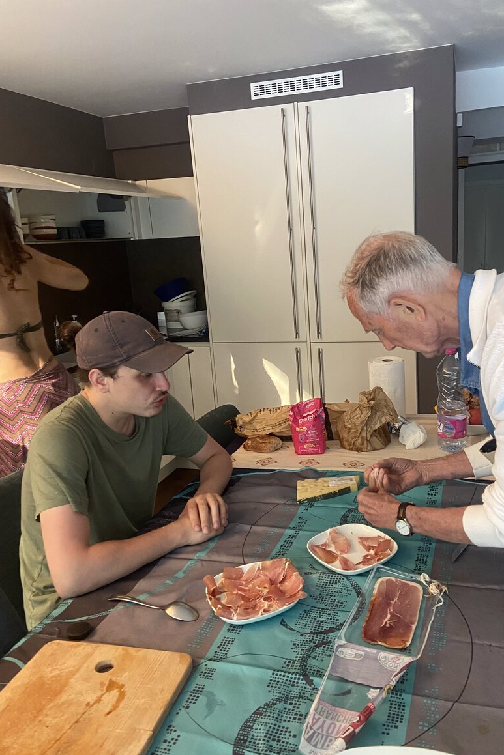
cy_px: 371
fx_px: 588
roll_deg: +3.8
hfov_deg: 46.3
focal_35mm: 28
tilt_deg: -10.7
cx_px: 286
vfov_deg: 65.5
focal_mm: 4.25
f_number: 1.8
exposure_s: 1/50
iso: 500
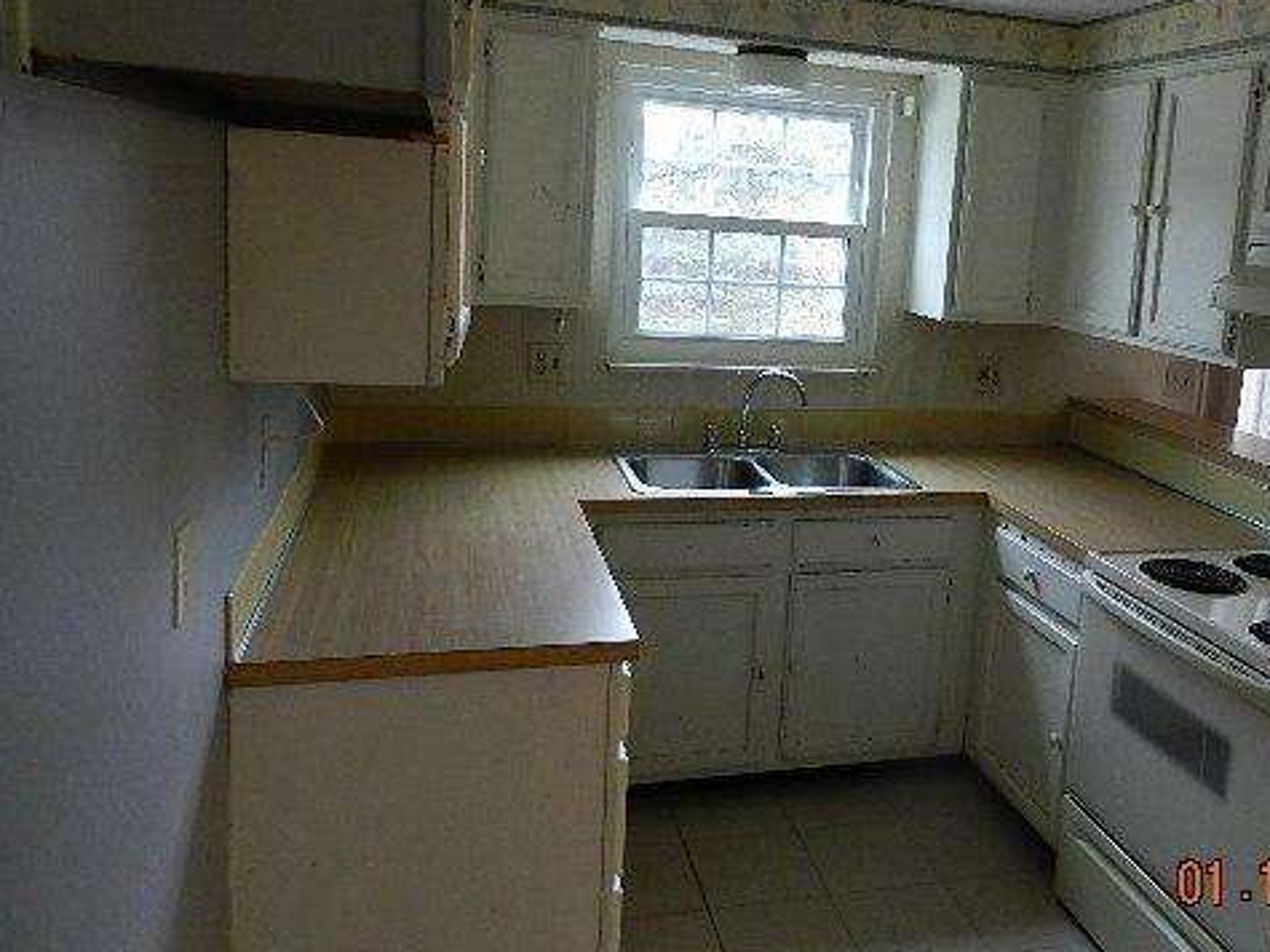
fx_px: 1137
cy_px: 374
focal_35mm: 31
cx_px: 850
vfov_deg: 45.1
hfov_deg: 57.1
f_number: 3.4
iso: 400
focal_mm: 4
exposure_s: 1/10
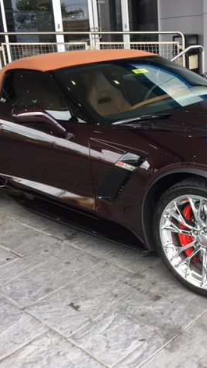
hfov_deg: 27.3
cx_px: 161
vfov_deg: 47.3
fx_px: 419
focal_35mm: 43
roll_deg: +2.1
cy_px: 187
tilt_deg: -18.3
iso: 32
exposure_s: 1/120
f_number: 2.2
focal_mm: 4.15
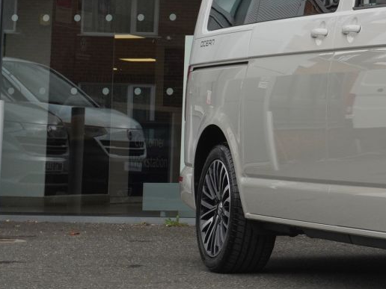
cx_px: 565
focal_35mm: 147
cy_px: -24
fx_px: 1645
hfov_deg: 12.7
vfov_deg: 10.0
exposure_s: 1/250
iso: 400
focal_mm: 33
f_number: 8
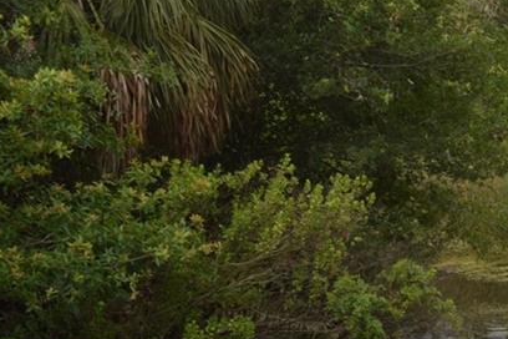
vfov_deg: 12.9
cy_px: 158
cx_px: 986
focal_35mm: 106
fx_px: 1496
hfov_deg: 15.7
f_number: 8
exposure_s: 1/200
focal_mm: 18
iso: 100
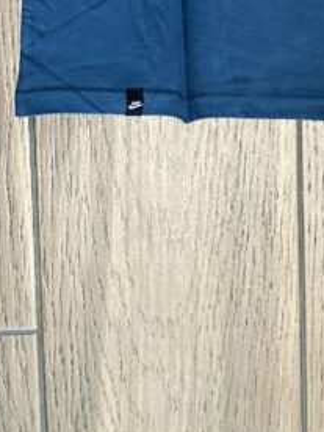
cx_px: 357
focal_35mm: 89
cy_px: -326
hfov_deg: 16.1
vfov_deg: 18.0
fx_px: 1111
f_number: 1.78
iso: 160
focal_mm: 6.86
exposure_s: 1/50
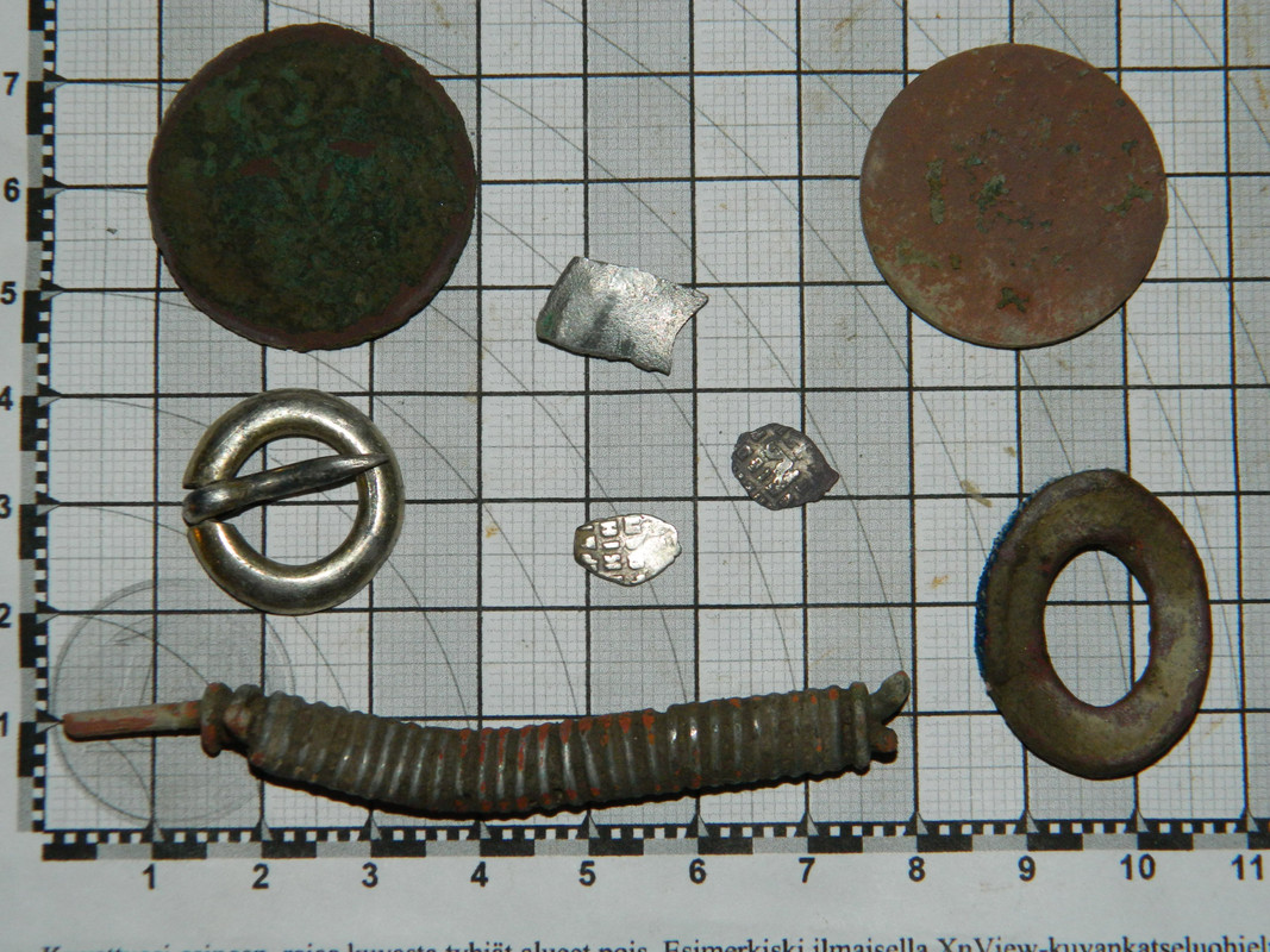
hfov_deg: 23.3
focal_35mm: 84
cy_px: 476
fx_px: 3081
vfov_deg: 17.6
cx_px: 635
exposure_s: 1/50
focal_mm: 15.1
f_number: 11.9
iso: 200
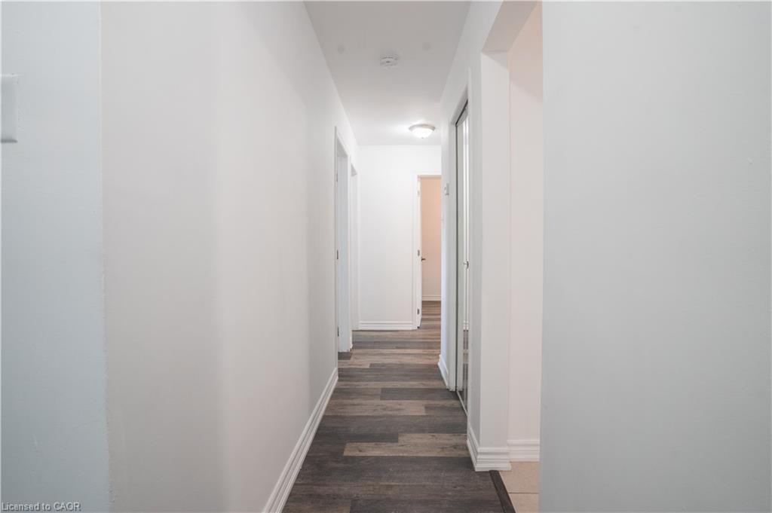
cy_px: 256
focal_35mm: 17
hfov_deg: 93.3
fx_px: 364
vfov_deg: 70.3
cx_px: 386
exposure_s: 1/20
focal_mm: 17
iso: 160
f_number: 8
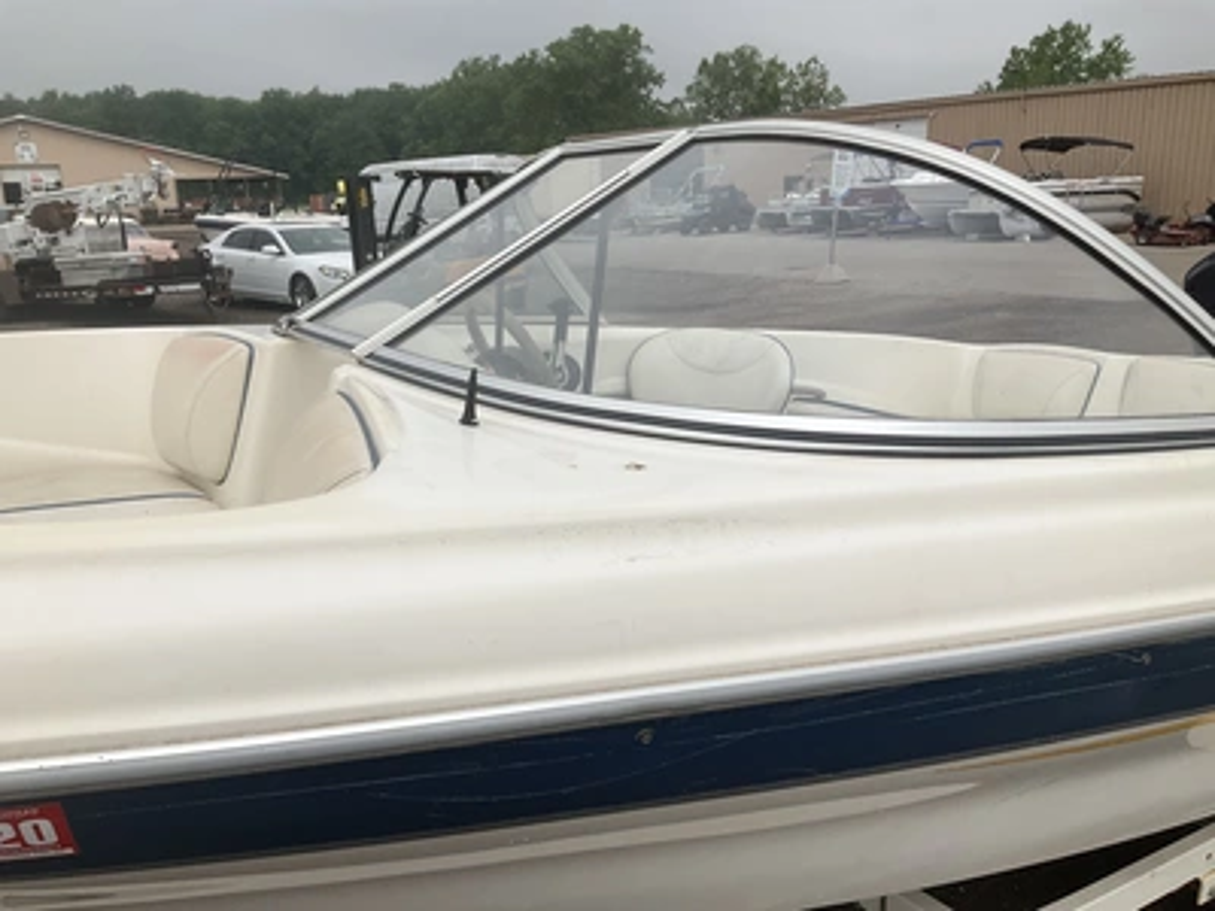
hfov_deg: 61.7
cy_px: 456
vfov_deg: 48.2
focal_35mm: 29
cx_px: 608
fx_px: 1018
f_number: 1.8
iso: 25
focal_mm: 3
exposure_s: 1/3322
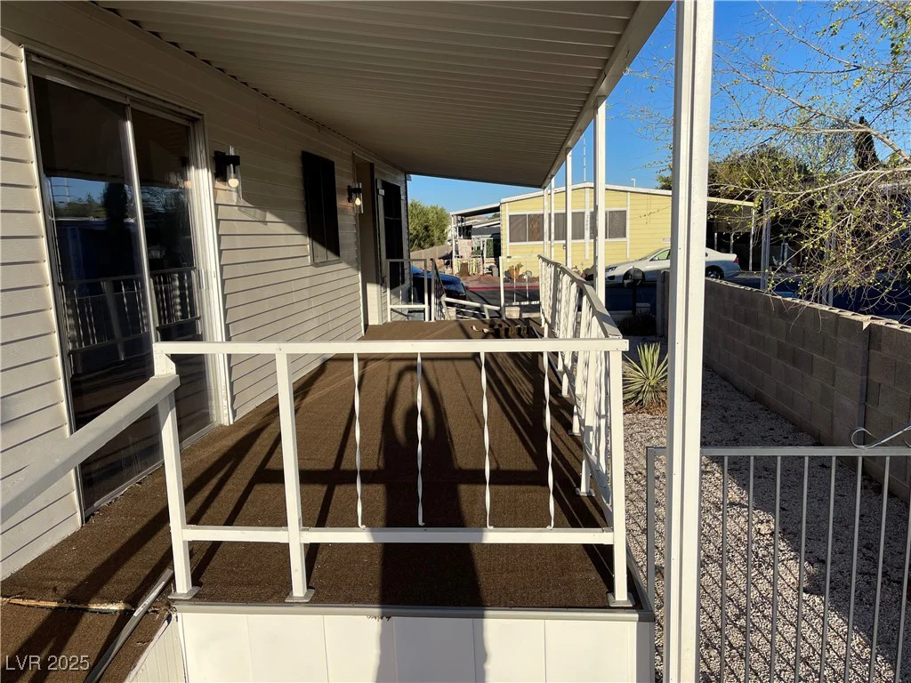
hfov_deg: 69.4
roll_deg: +1.3
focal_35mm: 25
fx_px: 658
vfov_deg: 54.9
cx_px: 456
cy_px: 342
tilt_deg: -9.8
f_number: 1.6
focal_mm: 5.1
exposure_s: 1/4049
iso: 32
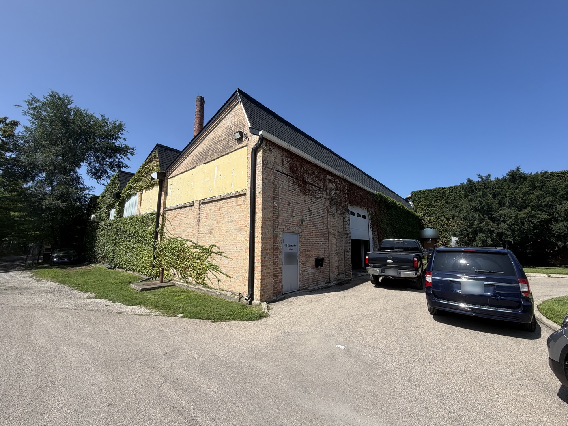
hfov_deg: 102.1
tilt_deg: +7.5
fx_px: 230
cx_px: 284
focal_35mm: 14
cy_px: 213
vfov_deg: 85.7
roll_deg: -0.9
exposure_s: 1/770
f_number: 2.2
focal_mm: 2.22
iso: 20
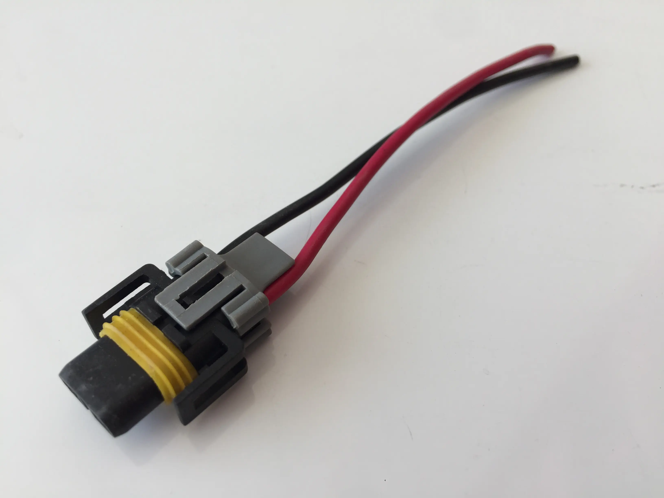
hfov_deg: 61.7
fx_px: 556
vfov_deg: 48.2
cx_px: 332
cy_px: 249
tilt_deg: -53.8
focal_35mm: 29
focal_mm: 4.15
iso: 32
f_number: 2.2
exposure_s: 1/100
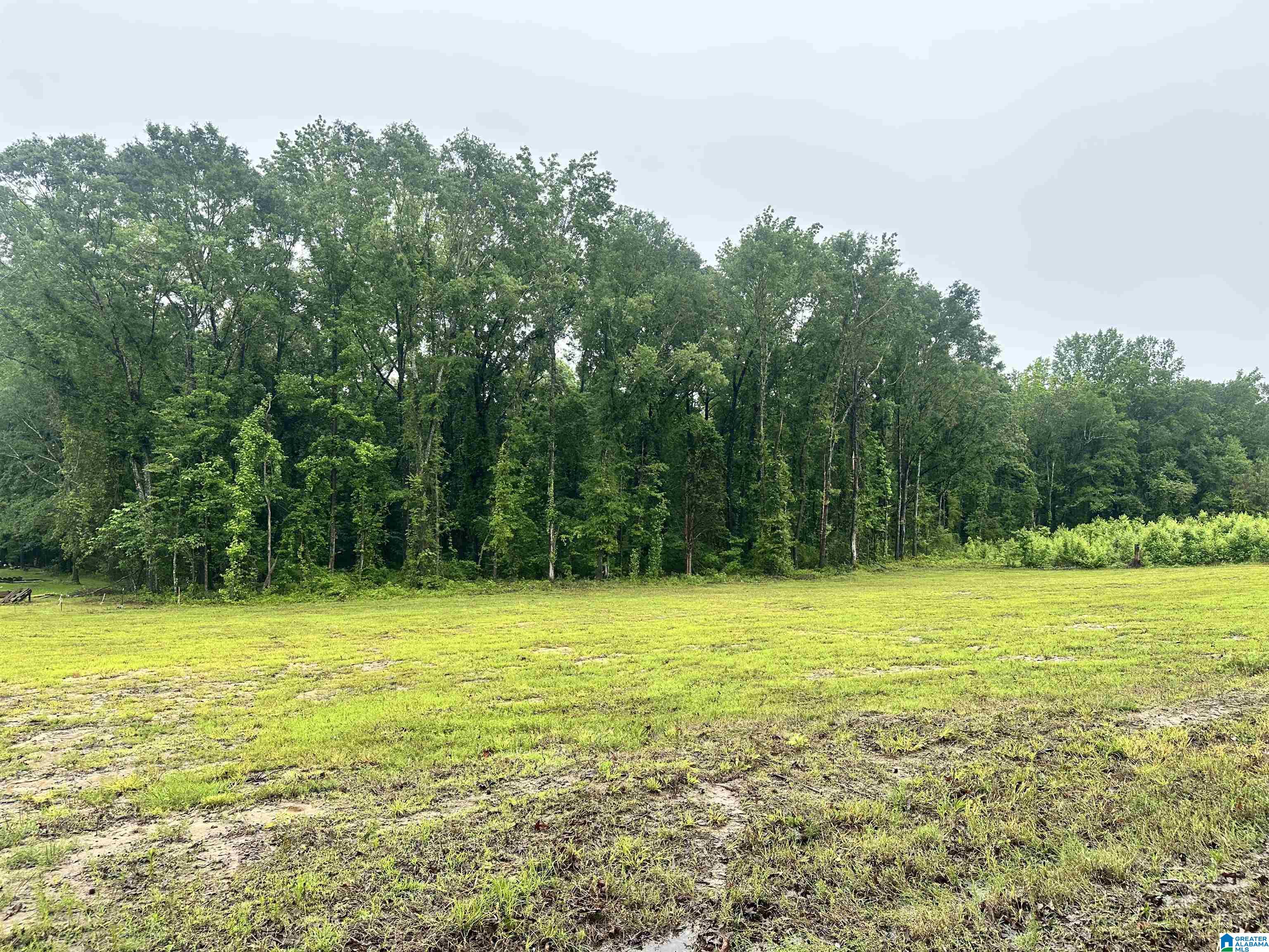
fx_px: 880
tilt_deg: +2.6
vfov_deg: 56.8
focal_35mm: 24
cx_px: 634
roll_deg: +0.3
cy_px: 476
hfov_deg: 71.6
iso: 80
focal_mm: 6.86
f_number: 1.78
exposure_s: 1/829
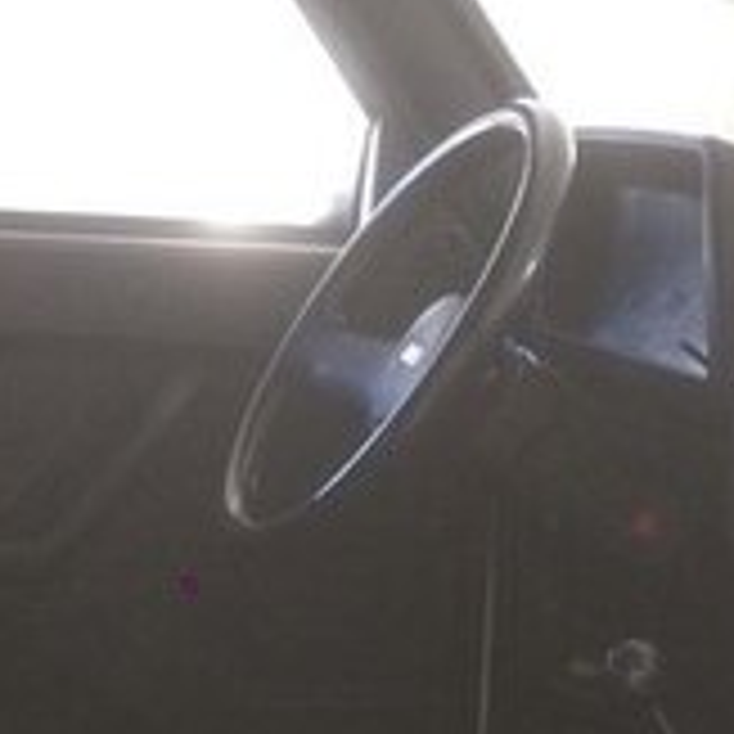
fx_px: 2495
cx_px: 315
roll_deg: -5.2
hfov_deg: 16.7
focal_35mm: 104
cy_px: 925
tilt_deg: -19.6
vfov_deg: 16.0
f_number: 2.2
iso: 80
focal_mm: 4.15
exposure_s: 1/33
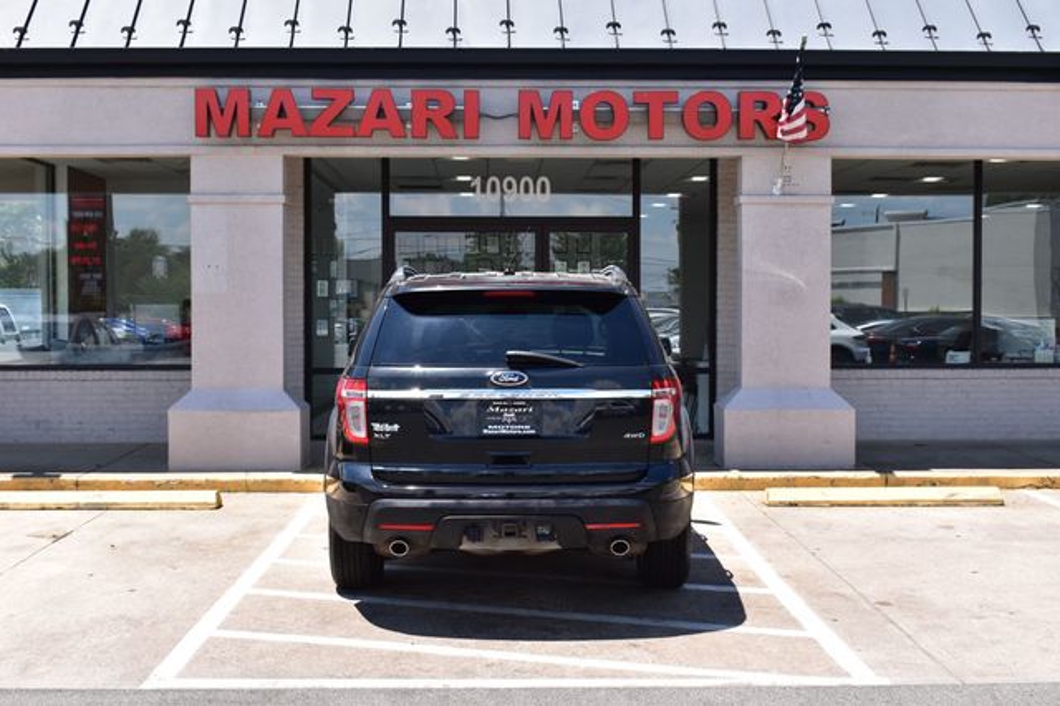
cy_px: 353
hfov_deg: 42.3
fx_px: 1368
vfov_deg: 28.9
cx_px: 530
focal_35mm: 46
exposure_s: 1/320
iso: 400
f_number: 10
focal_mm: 31
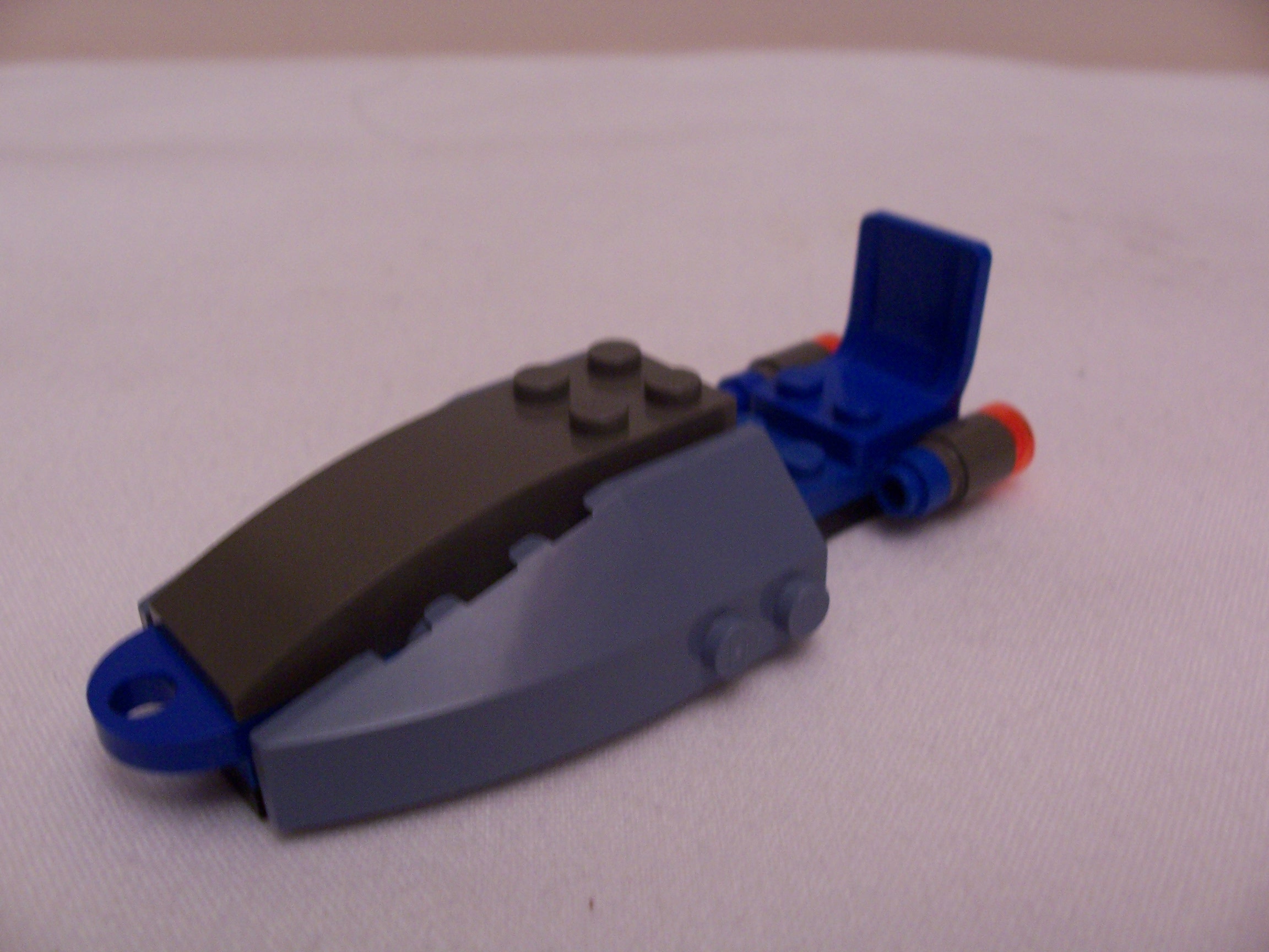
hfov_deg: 52.6
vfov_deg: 40.7
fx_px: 1283
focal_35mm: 35
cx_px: 634
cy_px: 476
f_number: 2.8
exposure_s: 1/20
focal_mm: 6
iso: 140
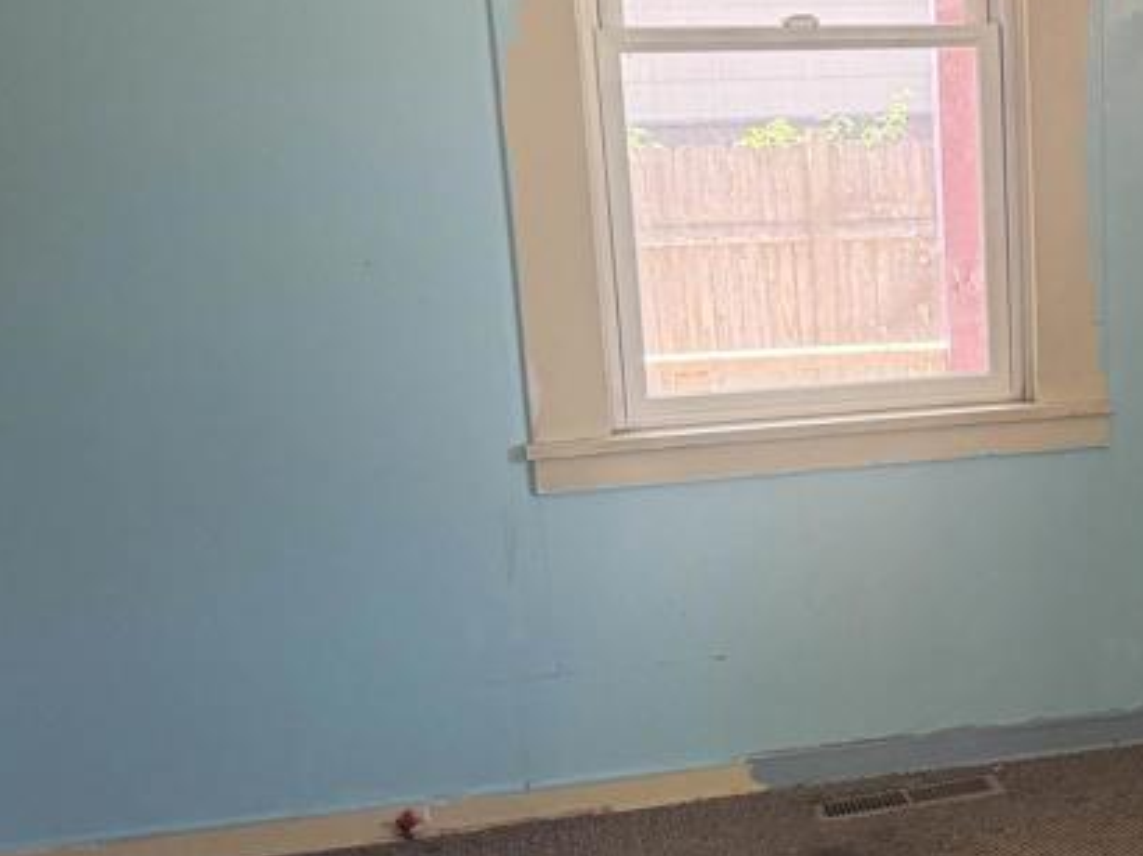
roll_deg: -0.5
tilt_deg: -10.7
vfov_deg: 24.4
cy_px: 460
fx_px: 1980
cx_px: 1087
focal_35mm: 60
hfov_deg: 30.4
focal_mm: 6.76
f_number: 1.78
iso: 320
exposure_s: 1/120
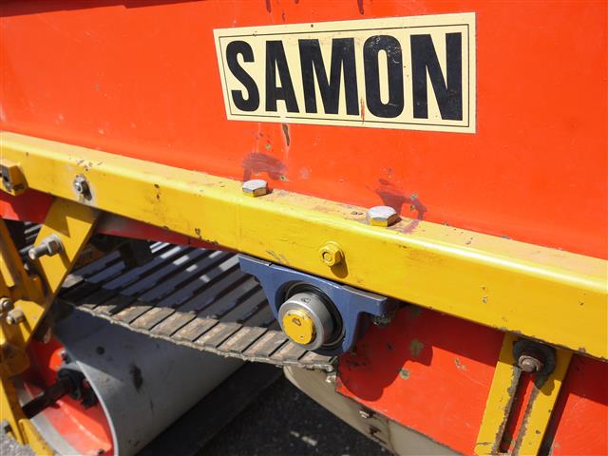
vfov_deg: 41.8
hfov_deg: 54.0
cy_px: 228
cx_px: 304
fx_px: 597
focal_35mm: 34
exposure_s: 1/320
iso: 100
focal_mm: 17
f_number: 6.3
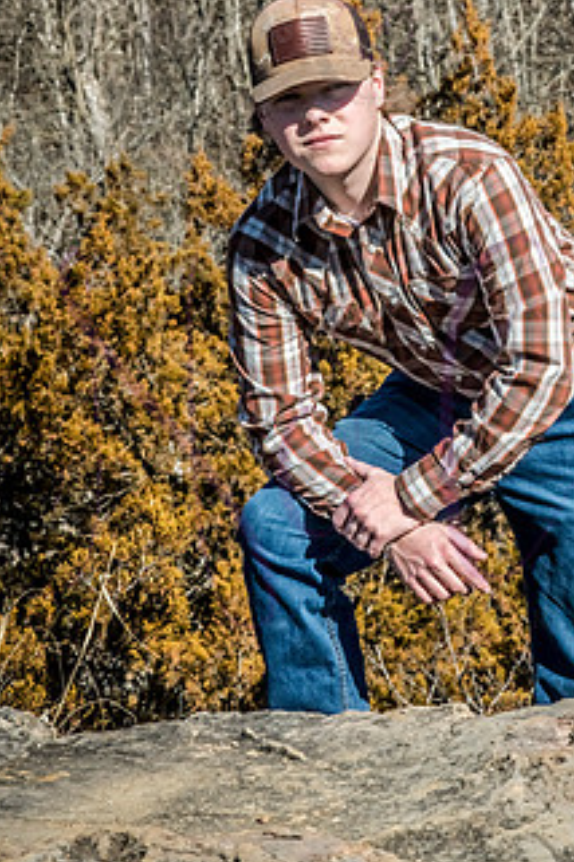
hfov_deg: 7.8
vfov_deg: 11.7
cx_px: 386
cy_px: 277
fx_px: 4185
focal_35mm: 175
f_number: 22
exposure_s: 1/500
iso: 800
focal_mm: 125
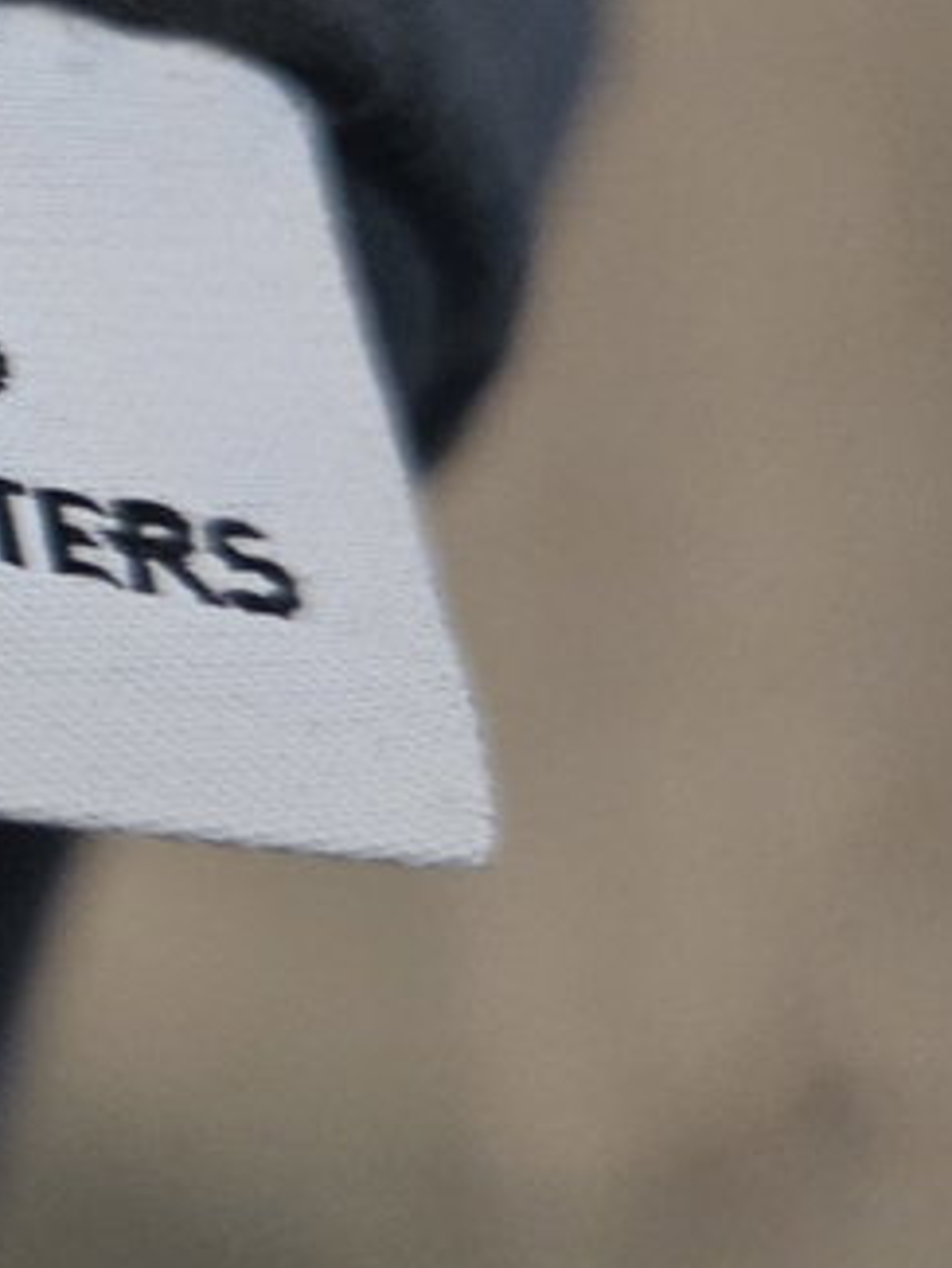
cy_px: 166
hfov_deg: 10.7
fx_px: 4287
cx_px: -1354
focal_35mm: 117
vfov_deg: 16.6
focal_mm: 5.4
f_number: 1.8
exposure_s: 1/100
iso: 1250
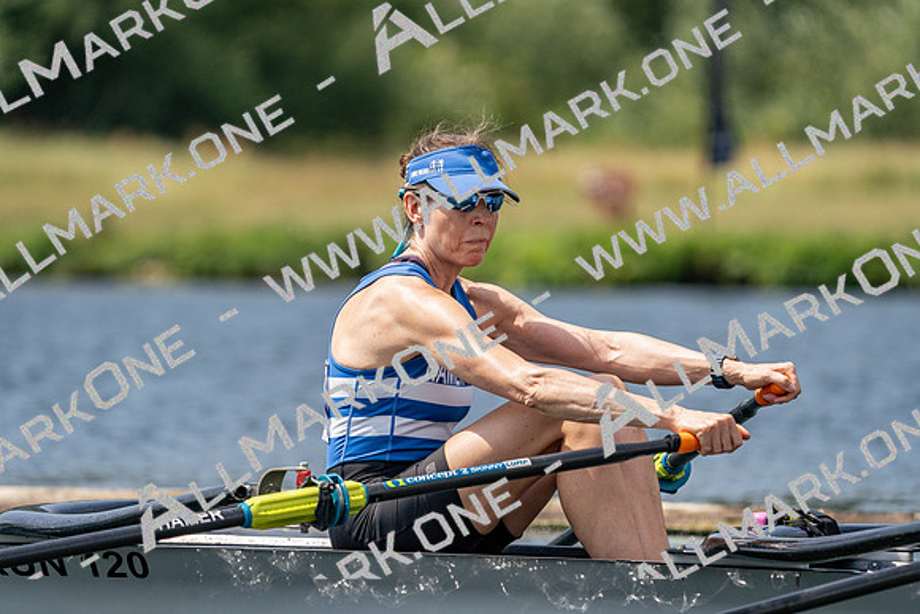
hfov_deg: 4.8
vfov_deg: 3.2
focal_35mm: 426
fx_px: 10889
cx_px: 460
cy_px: 307
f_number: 6.3
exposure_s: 1/1600
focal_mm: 426
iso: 200
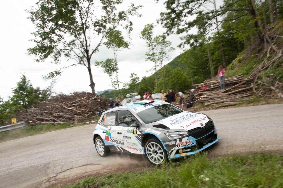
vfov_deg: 39.9
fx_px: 259
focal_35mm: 33
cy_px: 94
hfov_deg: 57.3
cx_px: 142
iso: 280
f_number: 9
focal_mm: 22
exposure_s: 1/250
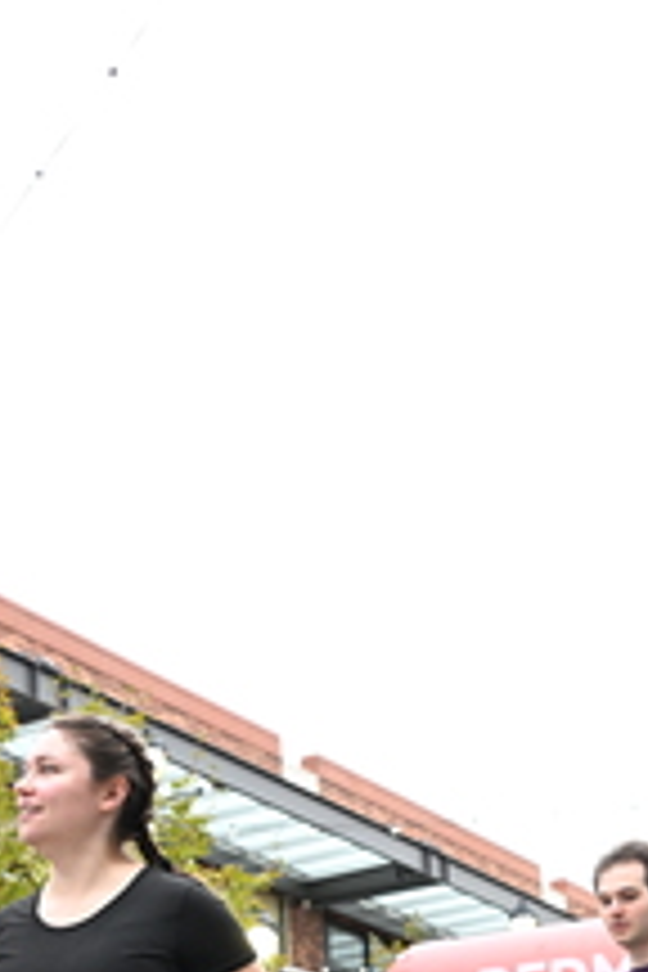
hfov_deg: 17.2
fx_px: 2133
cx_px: 502
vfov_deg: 23.9
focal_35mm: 79
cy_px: 1089
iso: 2000
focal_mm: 31
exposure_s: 1/640
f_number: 4
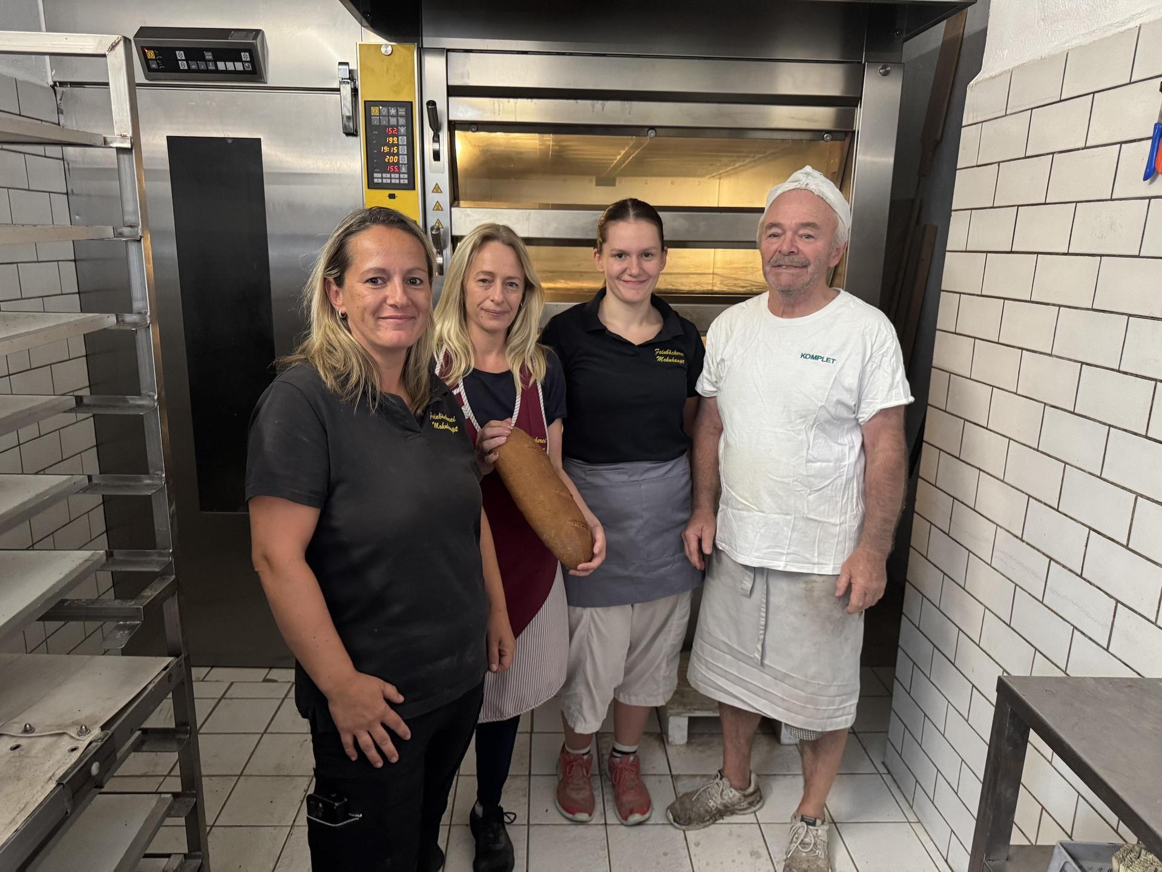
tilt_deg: -13.7
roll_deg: -0.8
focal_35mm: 24
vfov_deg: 56.8
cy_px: 436
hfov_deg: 71.6
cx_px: 581
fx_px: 806
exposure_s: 1/50
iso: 320
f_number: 1.78
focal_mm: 6.76
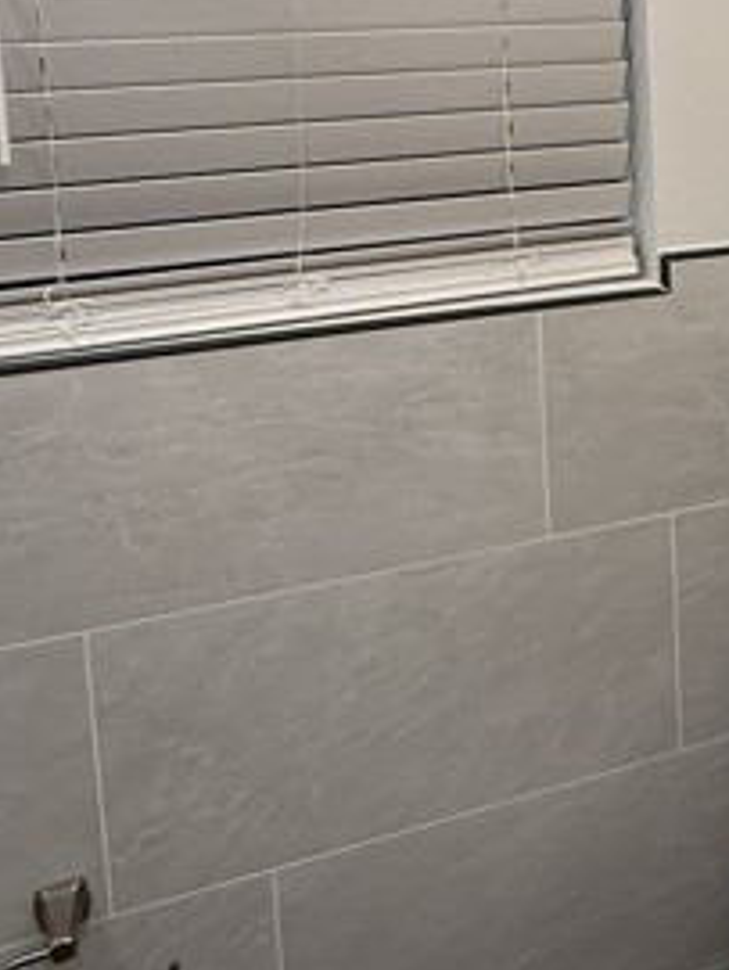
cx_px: 944
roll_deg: -1.0
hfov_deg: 24.2
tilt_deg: -8.8
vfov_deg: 35.1
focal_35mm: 53
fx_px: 1486
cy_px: 201
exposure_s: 1/120
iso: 160
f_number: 2.2
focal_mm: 2.22
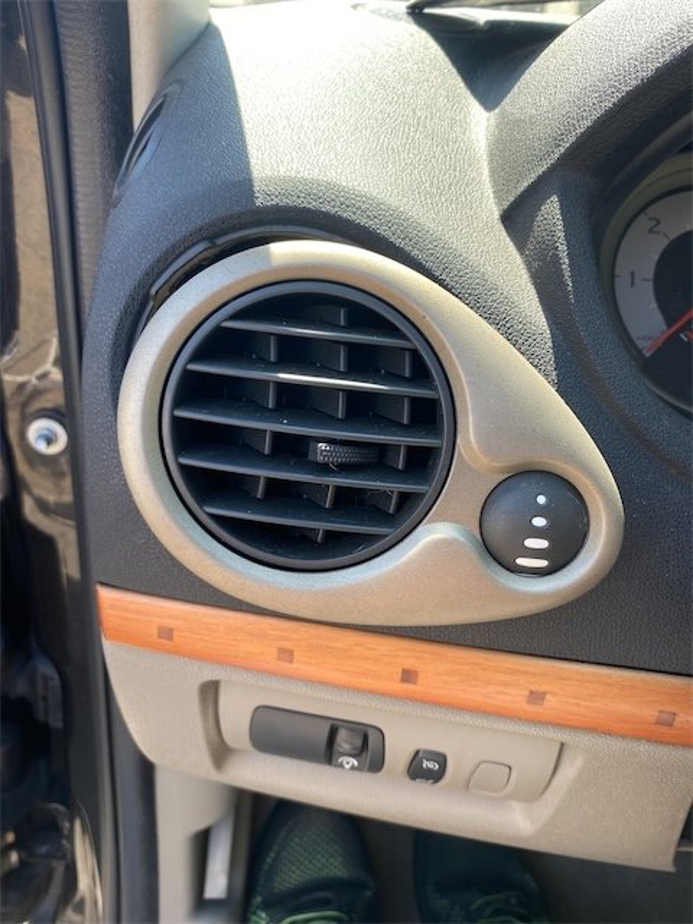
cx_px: 346
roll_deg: -4.6
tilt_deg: -27.4
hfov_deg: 53.1
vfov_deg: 67.3
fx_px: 694
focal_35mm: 26
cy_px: 462
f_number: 1.8
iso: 32
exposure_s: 1/122
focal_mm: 4.25
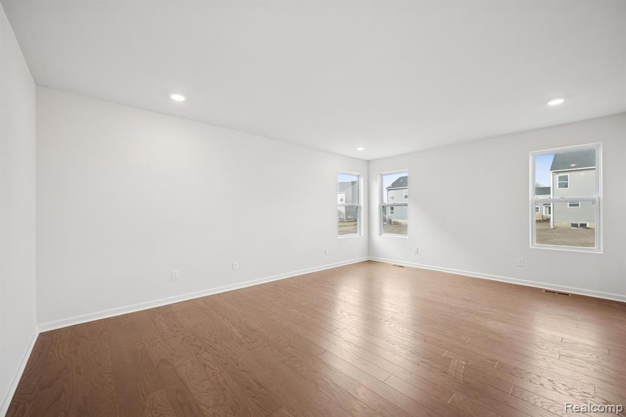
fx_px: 243
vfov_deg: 81.2
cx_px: 313
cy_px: 208
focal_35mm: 14
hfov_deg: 104.2
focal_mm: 14
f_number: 9
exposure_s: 1/2
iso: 100
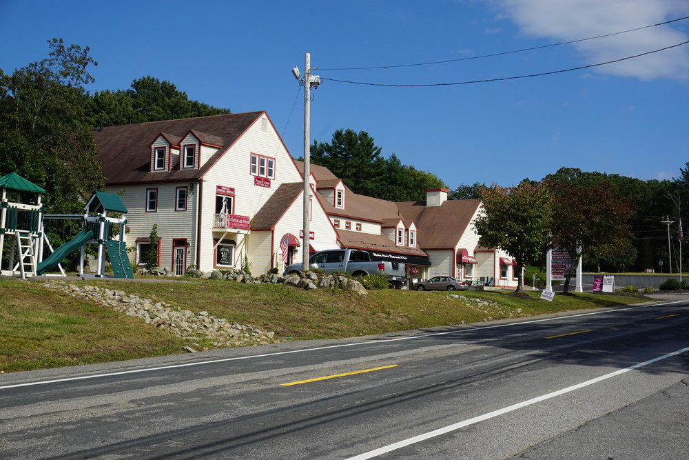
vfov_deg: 27.3
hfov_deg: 40.0
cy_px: 230
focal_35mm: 50
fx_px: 947
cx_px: 344
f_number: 11
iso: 100
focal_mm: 33
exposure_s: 1/250
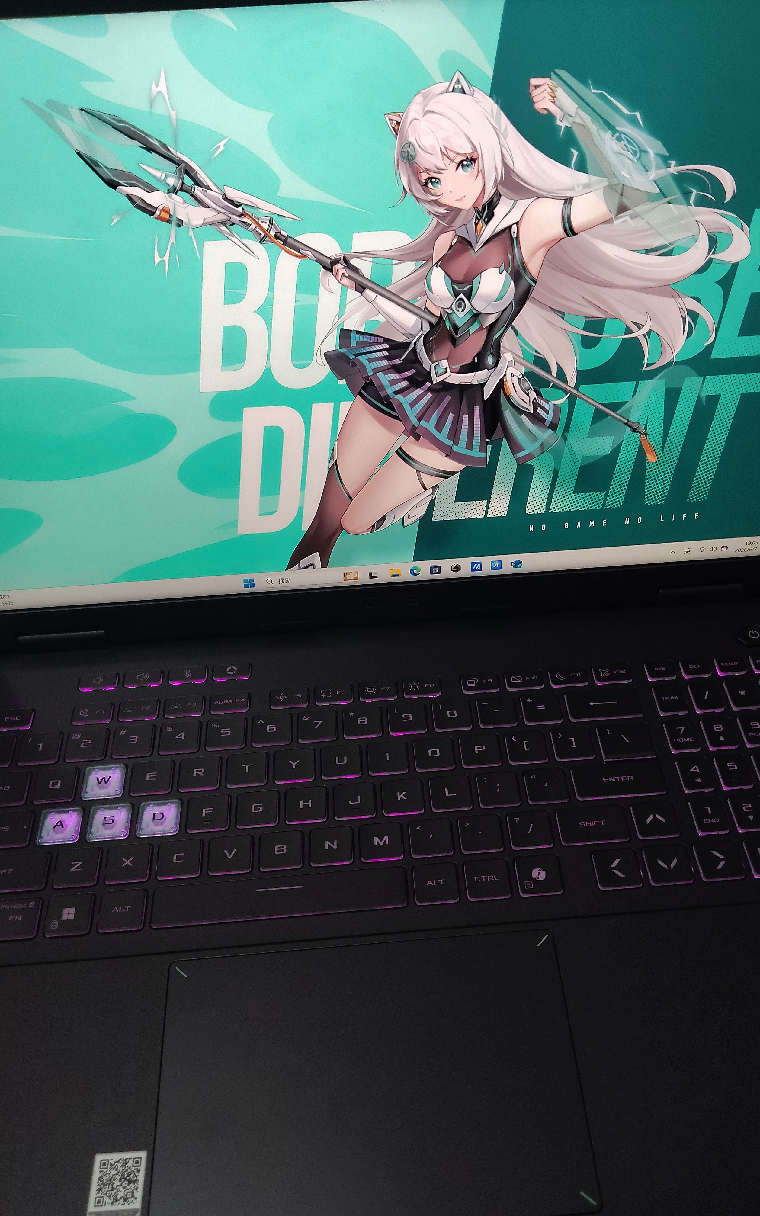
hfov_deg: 43.1
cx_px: 402
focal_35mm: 29
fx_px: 961
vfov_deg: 64.6
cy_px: 605
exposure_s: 1/50
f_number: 1.8
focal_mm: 4.05
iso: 897
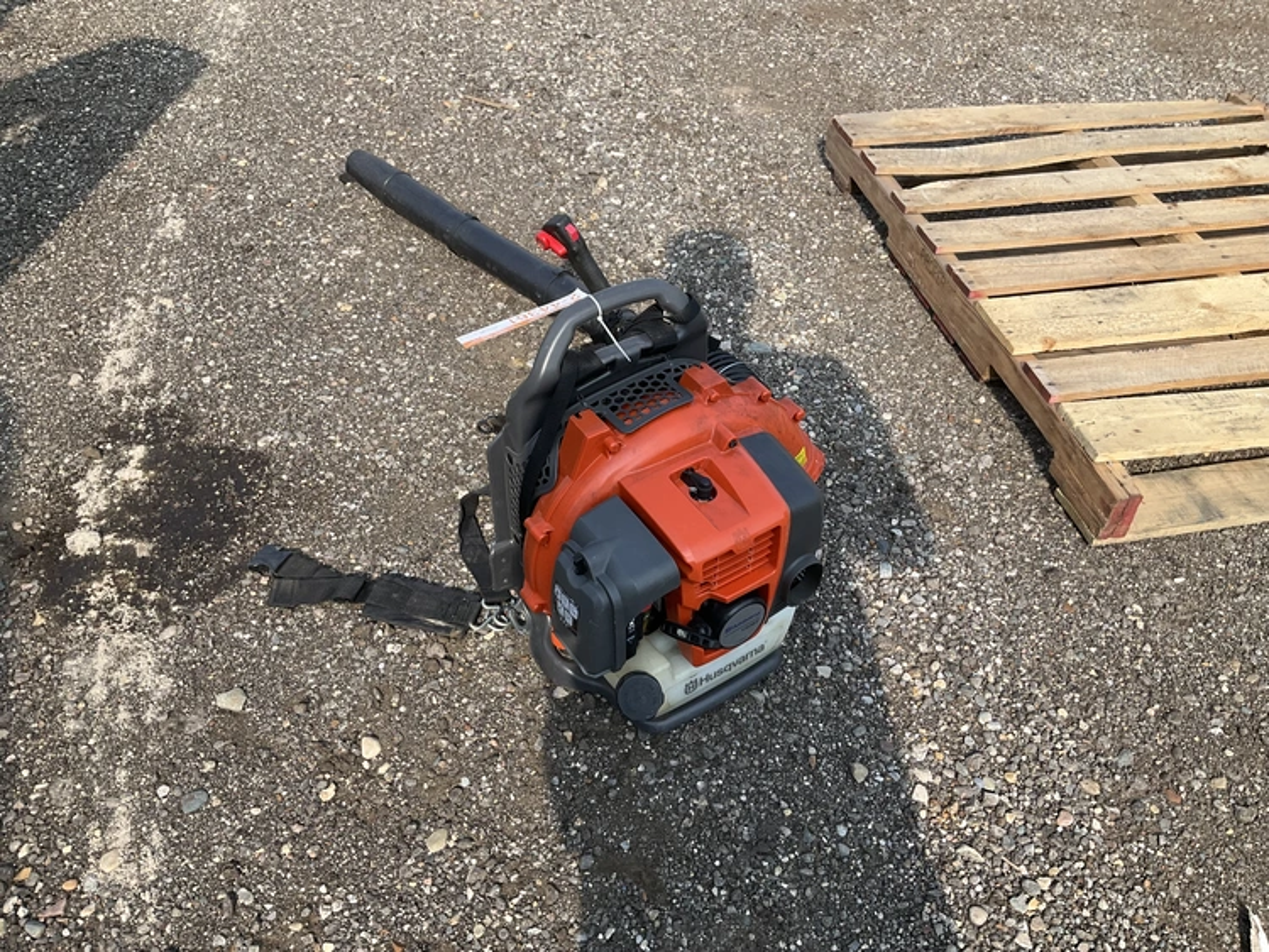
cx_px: 634
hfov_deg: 61.6
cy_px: 476
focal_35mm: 29
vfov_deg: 48.3
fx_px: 1063
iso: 25
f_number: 1.8
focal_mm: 3
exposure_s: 1/770
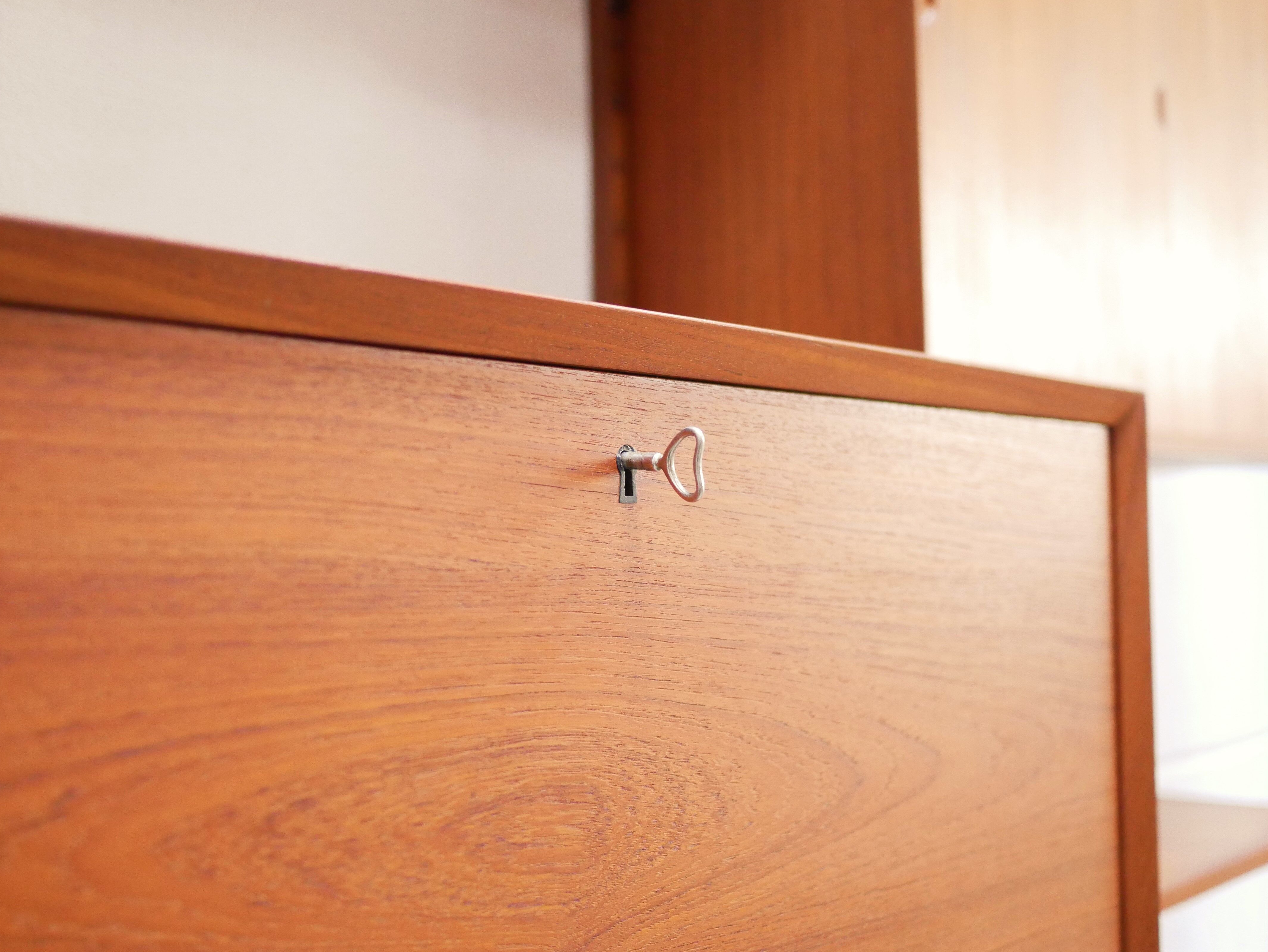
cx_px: 635
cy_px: 485
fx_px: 1576
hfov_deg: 43.8
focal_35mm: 43
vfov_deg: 33.6
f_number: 1.7
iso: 2000
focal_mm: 20
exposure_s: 1/60
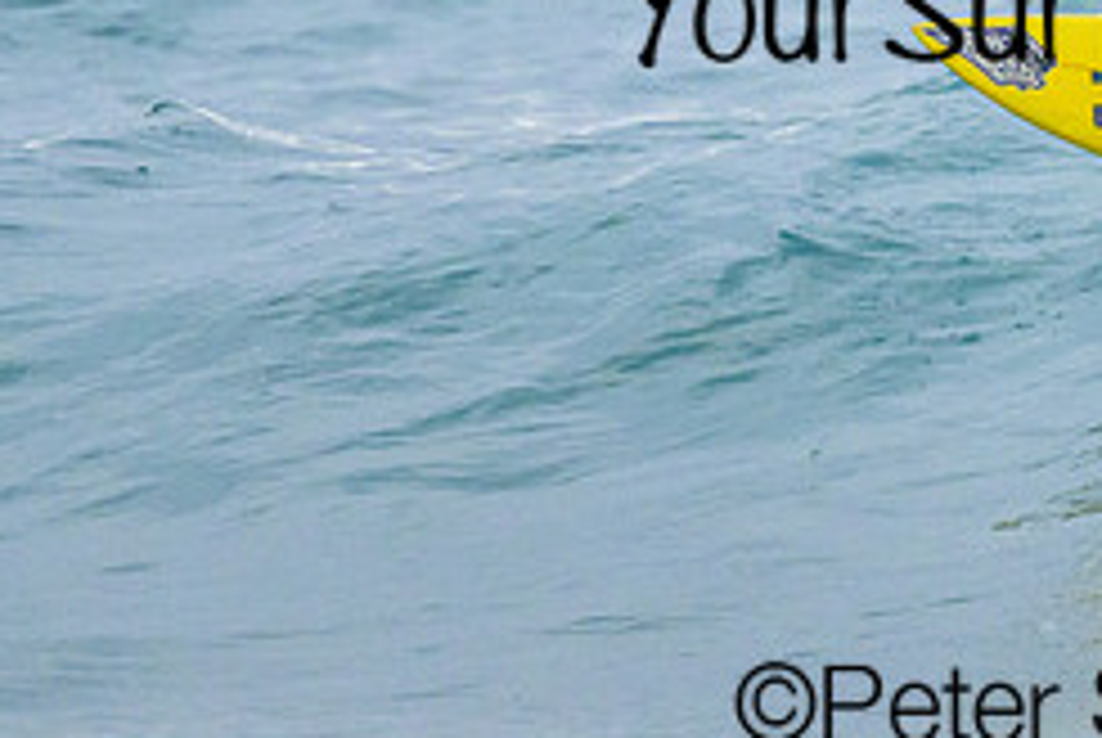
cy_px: -104
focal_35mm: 2603
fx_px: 79775
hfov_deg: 0.8
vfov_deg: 0.5
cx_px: 1123
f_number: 11
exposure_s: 1/2000
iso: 2800
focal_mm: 800
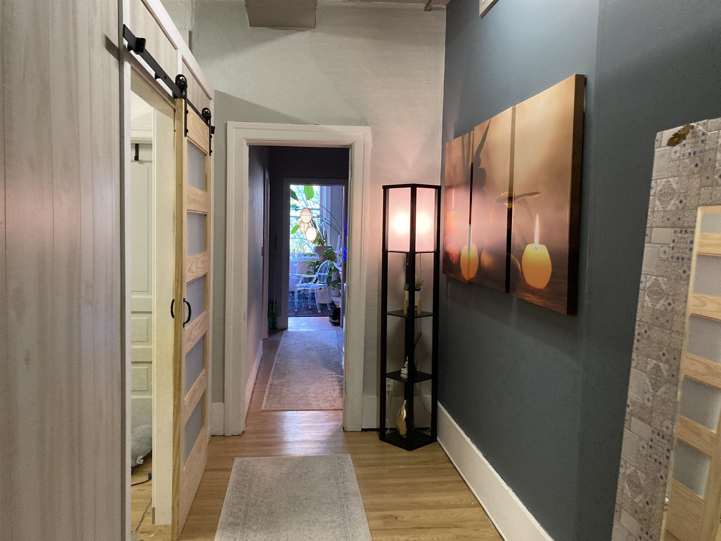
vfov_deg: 49.7
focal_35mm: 28
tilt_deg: -2.7
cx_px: 360
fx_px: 583
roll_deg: -1.8
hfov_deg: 63.4
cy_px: 270
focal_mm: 3.99
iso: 400
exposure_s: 1/40
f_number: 1.8
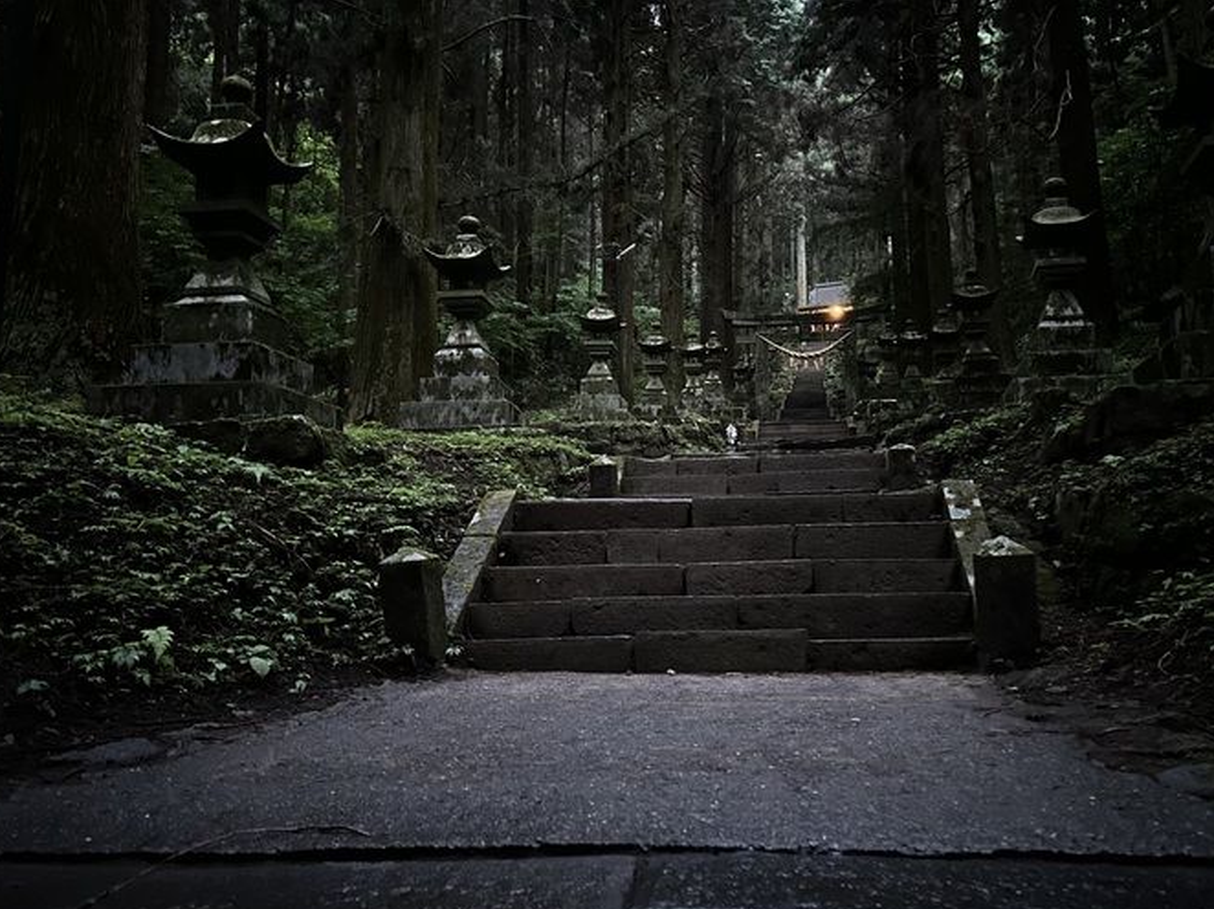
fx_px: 1122
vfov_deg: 44.1
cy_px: 439
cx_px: 692
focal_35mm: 32
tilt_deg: +8.3
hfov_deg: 56.6
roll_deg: +1.4
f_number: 1.5
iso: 2500
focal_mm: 5.7
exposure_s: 1/9
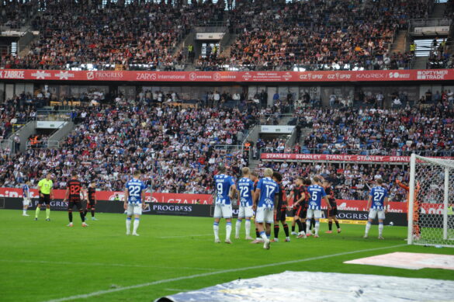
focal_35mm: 93
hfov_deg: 21.9
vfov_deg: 14.7
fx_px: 1172
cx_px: 227
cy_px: 151
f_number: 5.3
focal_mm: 62
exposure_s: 1/80
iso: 250
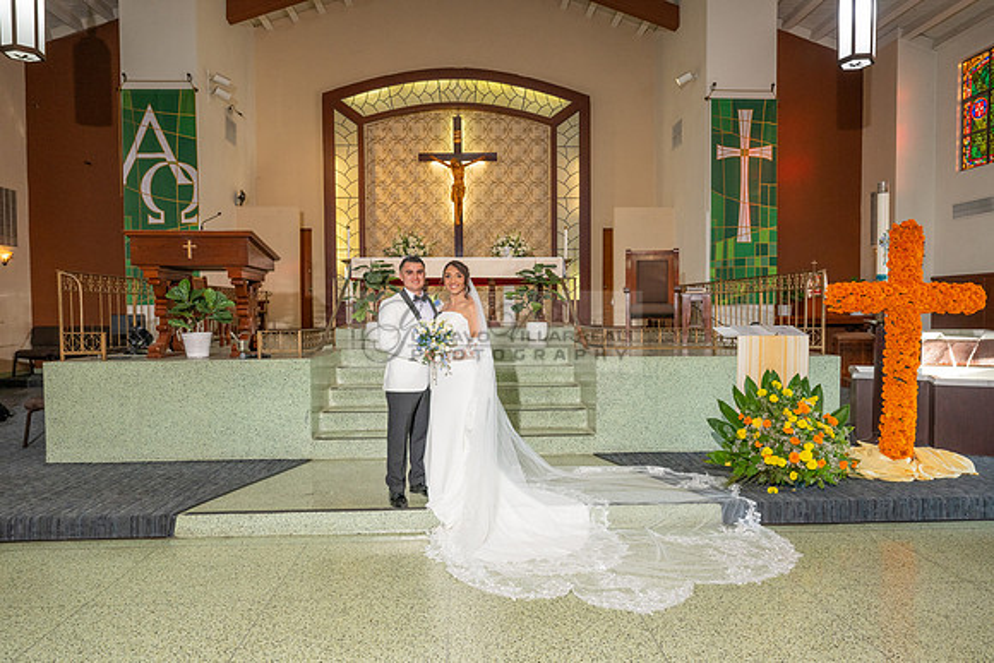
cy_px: 332
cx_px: 497
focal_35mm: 24
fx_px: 663
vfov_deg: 53.2
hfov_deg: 73.7
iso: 800
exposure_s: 1/160
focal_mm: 24
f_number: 5
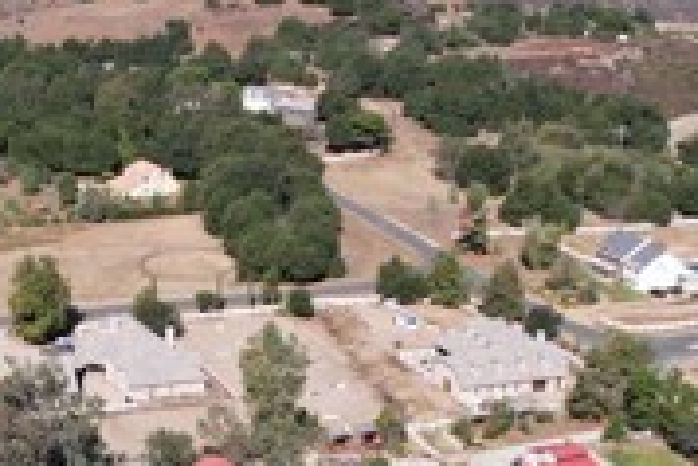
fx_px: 1533
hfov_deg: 25.2
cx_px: 133
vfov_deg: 16.8
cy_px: 499
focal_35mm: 79
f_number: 2.8
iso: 120
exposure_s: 1/60
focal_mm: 8.38
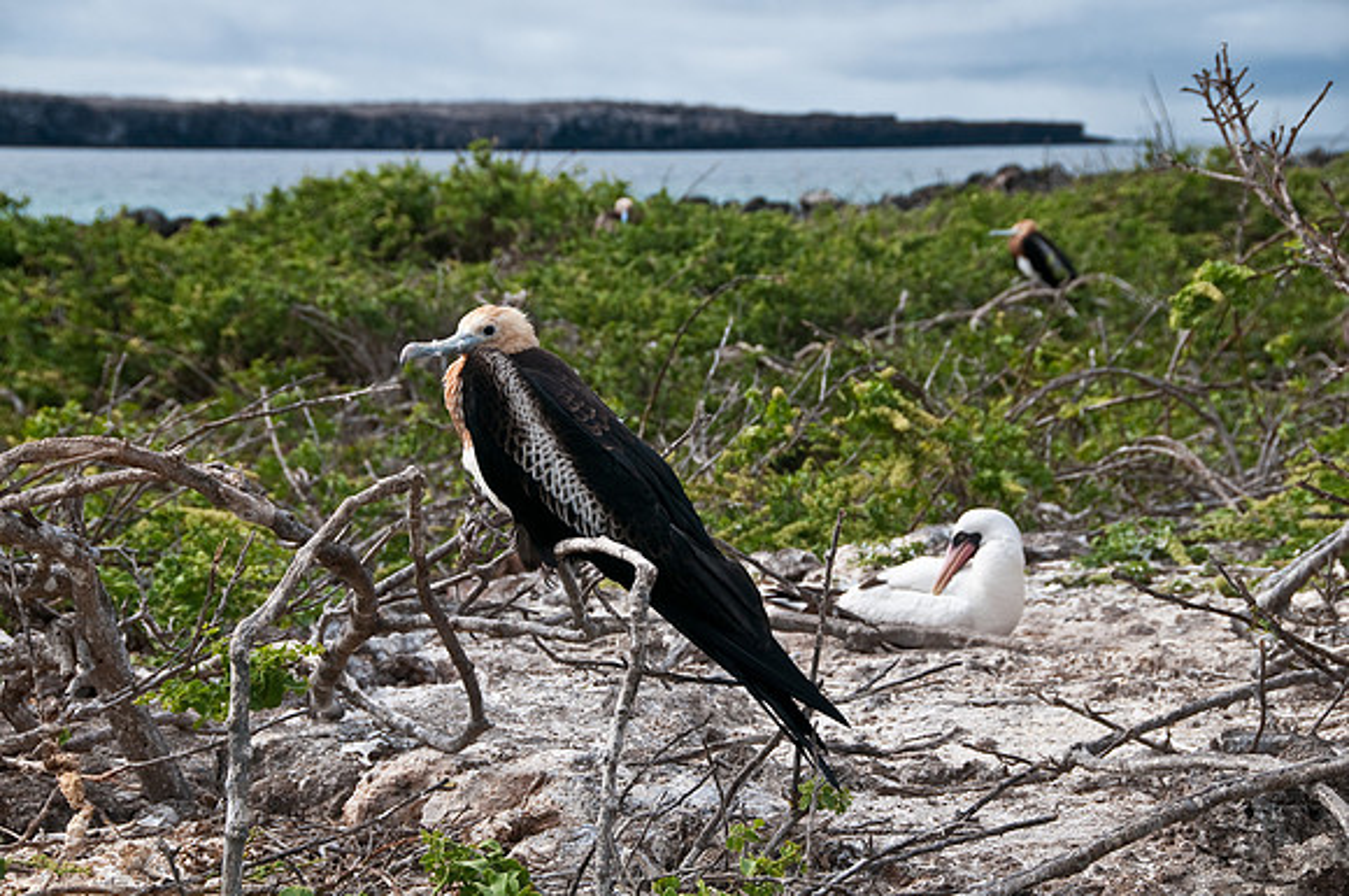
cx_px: 674
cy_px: 448
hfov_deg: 19.5
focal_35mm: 105
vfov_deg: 13.0
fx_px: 3929
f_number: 8
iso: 200
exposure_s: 1/180
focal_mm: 70
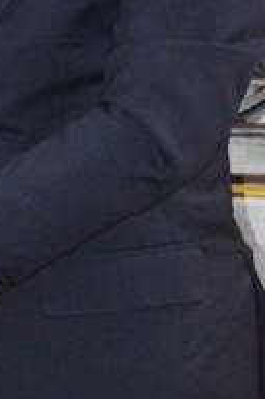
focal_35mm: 235
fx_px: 2599
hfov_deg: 5.6
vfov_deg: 8.8
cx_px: -425
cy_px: 155
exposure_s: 1/60
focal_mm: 28
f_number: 4.2
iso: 1600
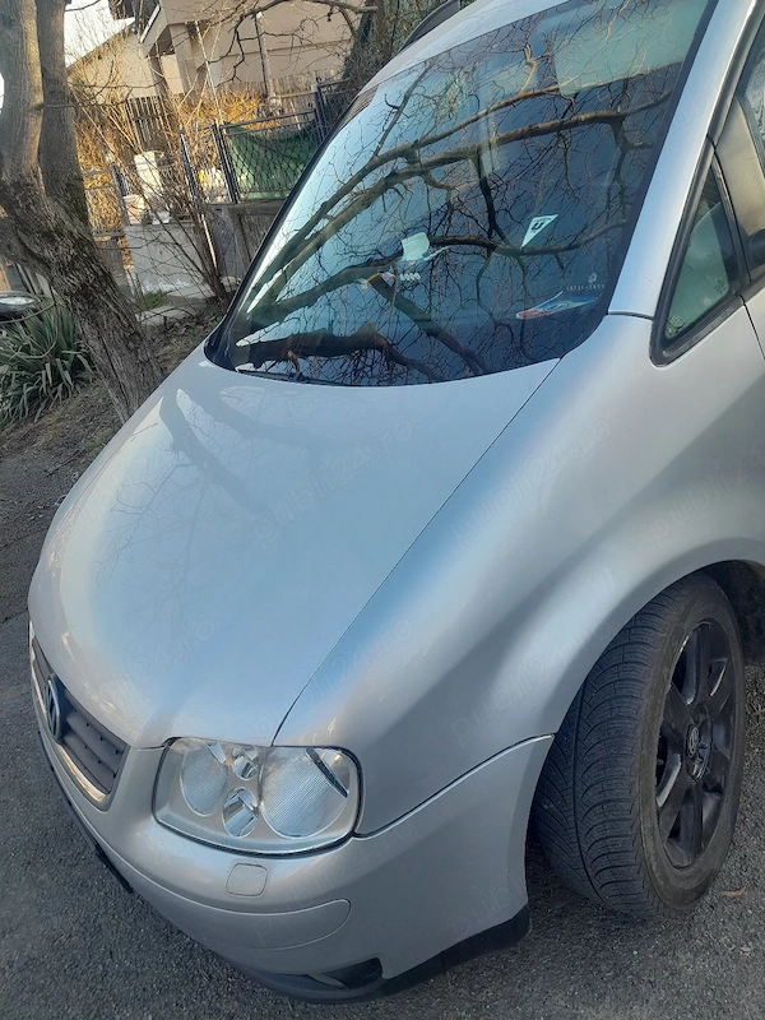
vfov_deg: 65.3
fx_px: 796
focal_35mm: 27
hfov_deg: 51.4
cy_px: 510
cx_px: 382
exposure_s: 1/100
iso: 40
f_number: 1.8
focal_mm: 4
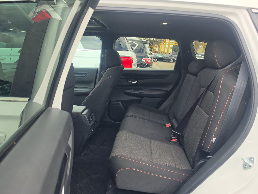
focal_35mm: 23
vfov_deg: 58.9
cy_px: 97
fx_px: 171
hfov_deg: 73.9
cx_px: 129
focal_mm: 6.5
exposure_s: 1/214
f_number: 1.4
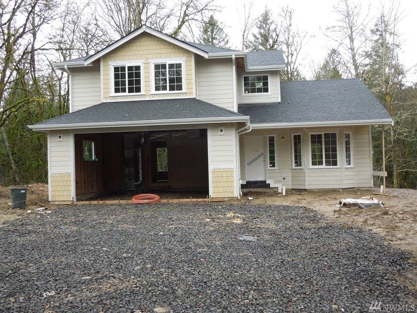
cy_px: 153
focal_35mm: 36
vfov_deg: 39.7
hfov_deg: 51.4
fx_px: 434
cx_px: 205
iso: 140
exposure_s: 1/50
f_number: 3.7
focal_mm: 6.3
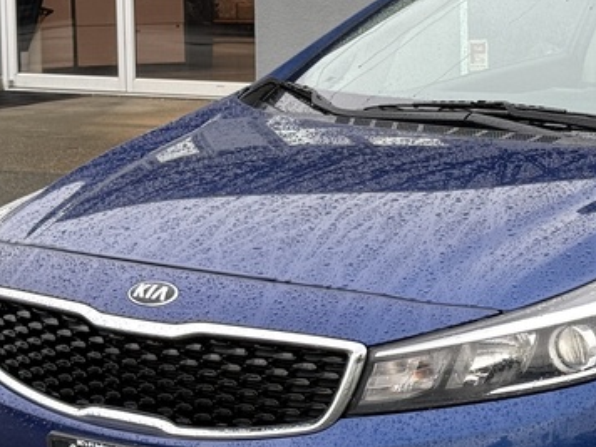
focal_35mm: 138
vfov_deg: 10.7
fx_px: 2376
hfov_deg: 14.0
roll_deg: -0.1
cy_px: 231
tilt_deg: -7.4
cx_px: 641
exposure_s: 1/155
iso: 50
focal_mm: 6.76
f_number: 1.78
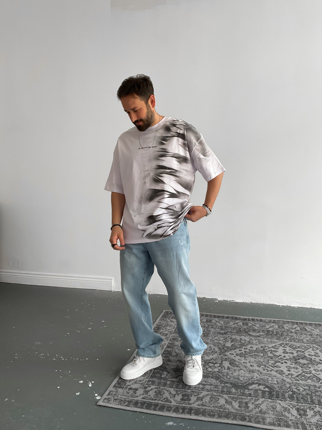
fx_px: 372
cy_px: 208
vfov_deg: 60.0
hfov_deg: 46.8
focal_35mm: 30
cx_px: 161
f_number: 1.8
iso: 50
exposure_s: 1/120
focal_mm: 3
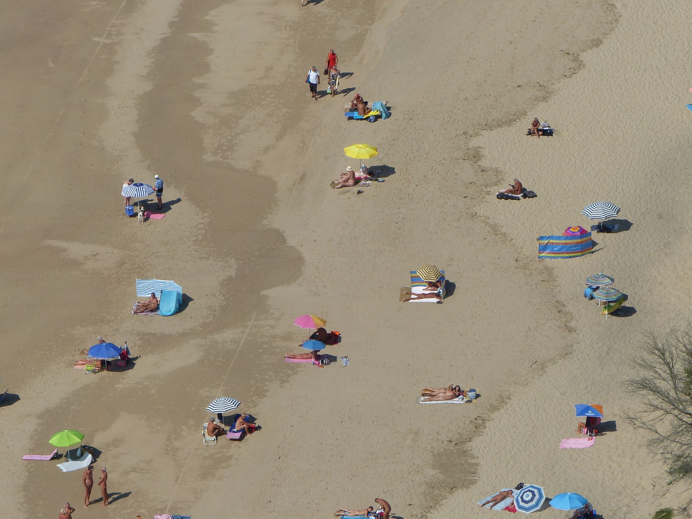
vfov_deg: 5.0
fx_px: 5897
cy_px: 260
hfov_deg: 6.7
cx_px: 346
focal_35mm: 295
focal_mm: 48.3
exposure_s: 1/1300
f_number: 5
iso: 100
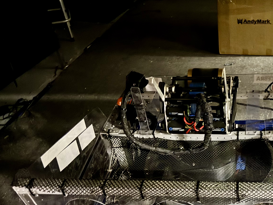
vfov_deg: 33.0
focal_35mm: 42
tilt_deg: -43.6
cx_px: 218
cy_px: 175
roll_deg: +2.8
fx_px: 331
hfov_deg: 42.8
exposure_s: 1/9
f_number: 1.78
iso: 2000
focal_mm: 6.76
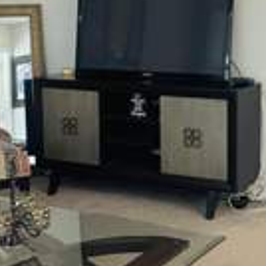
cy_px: 86
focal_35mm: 82
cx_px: 159
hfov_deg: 21.1
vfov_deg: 21.1
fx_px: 713
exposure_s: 1/60
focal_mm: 4.2
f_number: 1.6
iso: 320
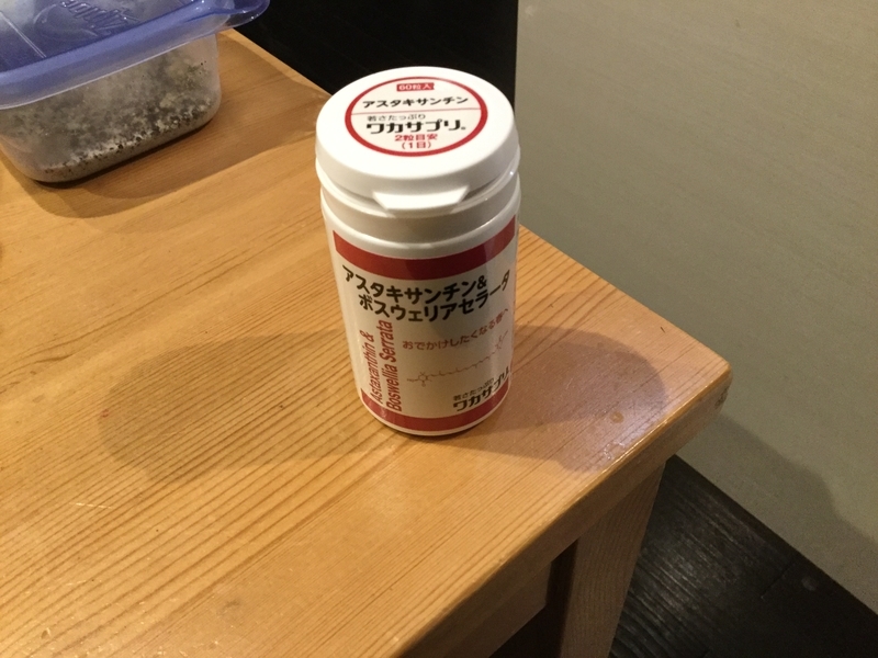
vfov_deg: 45.4
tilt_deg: -48.5
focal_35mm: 31
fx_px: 786
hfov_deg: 58.4
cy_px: 329
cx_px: 439
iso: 200
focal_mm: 3.3
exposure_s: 1/24
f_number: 2.4
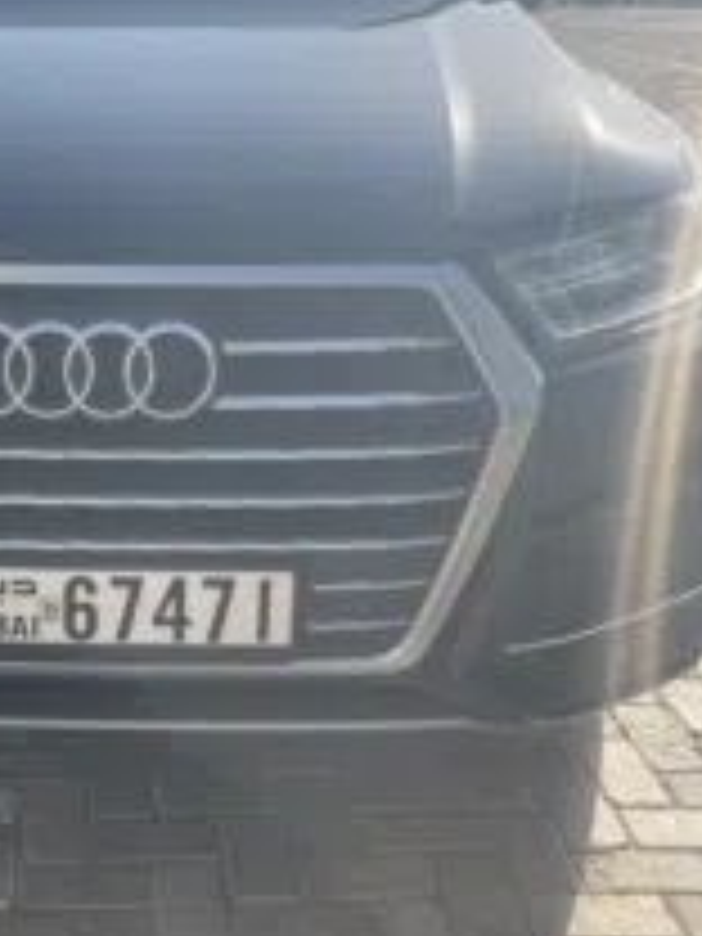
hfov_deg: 28.9
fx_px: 1298
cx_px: 54
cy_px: 428
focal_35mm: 48
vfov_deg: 39.6
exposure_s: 1/2545
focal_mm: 5.1
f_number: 1.6
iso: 32
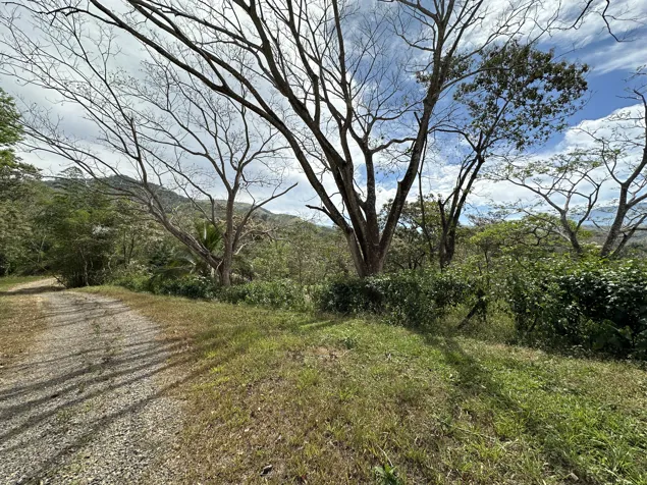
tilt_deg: +2.3
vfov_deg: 85.7
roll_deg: +0.1
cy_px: 242
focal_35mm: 14
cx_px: 324
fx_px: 262
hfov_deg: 102.1
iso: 50
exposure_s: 1/2257
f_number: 2.2
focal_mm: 2.22
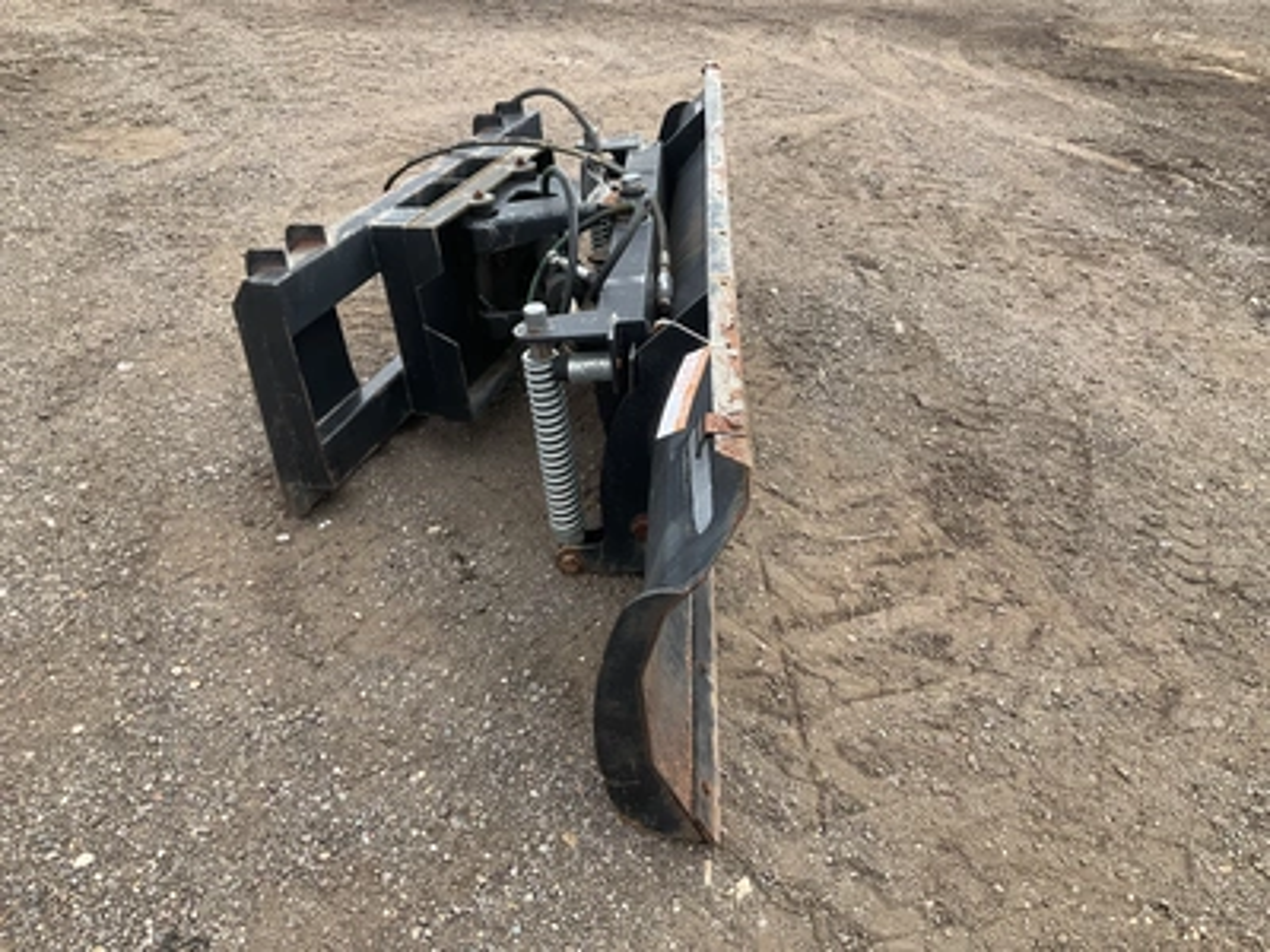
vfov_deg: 48.2
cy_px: 476
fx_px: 1064
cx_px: 635
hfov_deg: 61.7
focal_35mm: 29
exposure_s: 1/586
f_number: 1.8
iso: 25
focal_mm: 3
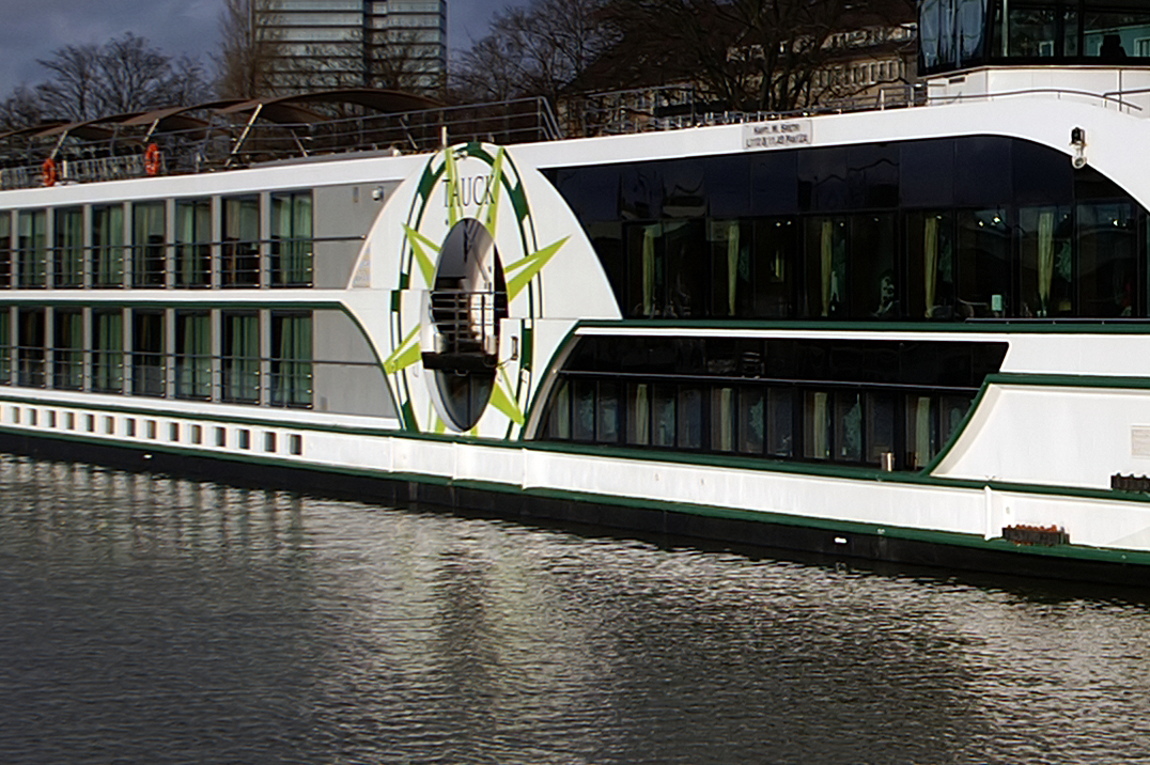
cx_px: 1206
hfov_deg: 18.2
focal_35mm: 109
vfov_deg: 12.5
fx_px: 3480
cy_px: 196
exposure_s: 1/200
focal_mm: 26
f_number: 9
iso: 100
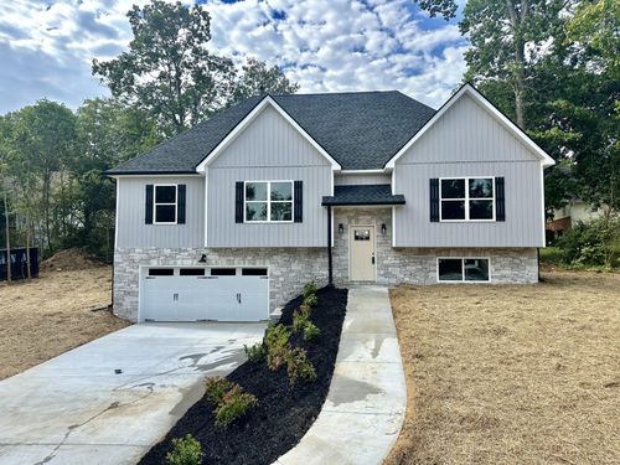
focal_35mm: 24
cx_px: 310
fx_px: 430
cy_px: 232
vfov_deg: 56.8
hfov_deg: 71.6
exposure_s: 1/2469
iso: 80
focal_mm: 6.86
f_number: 1.78
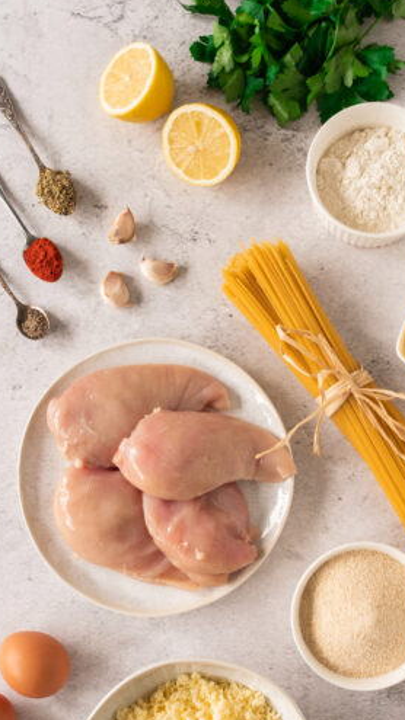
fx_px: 822
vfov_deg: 47.1
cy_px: 432
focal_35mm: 43
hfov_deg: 27.6
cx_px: 250
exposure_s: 1/8
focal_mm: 19.6
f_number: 8
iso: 400
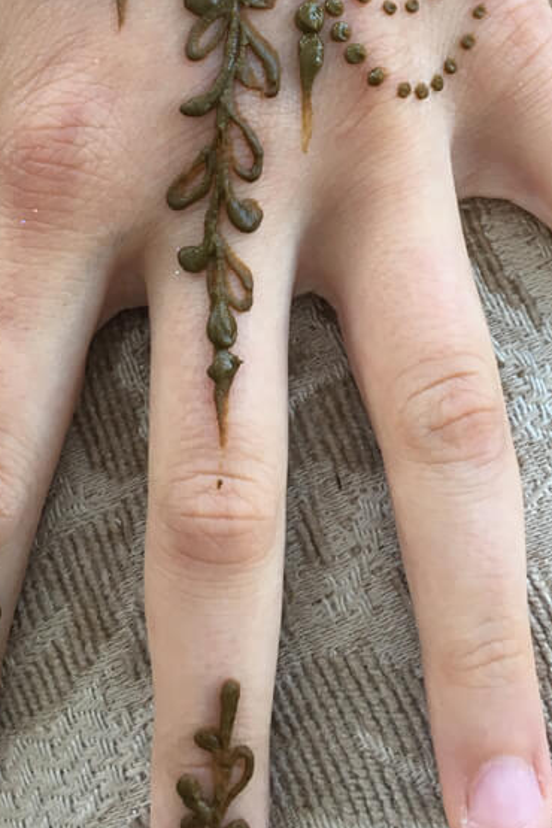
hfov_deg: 23.4
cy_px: 135
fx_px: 1334
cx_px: 252
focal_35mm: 58
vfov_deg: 33.2
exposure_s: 1/30
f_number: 2.2
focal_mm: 4.15
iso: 25
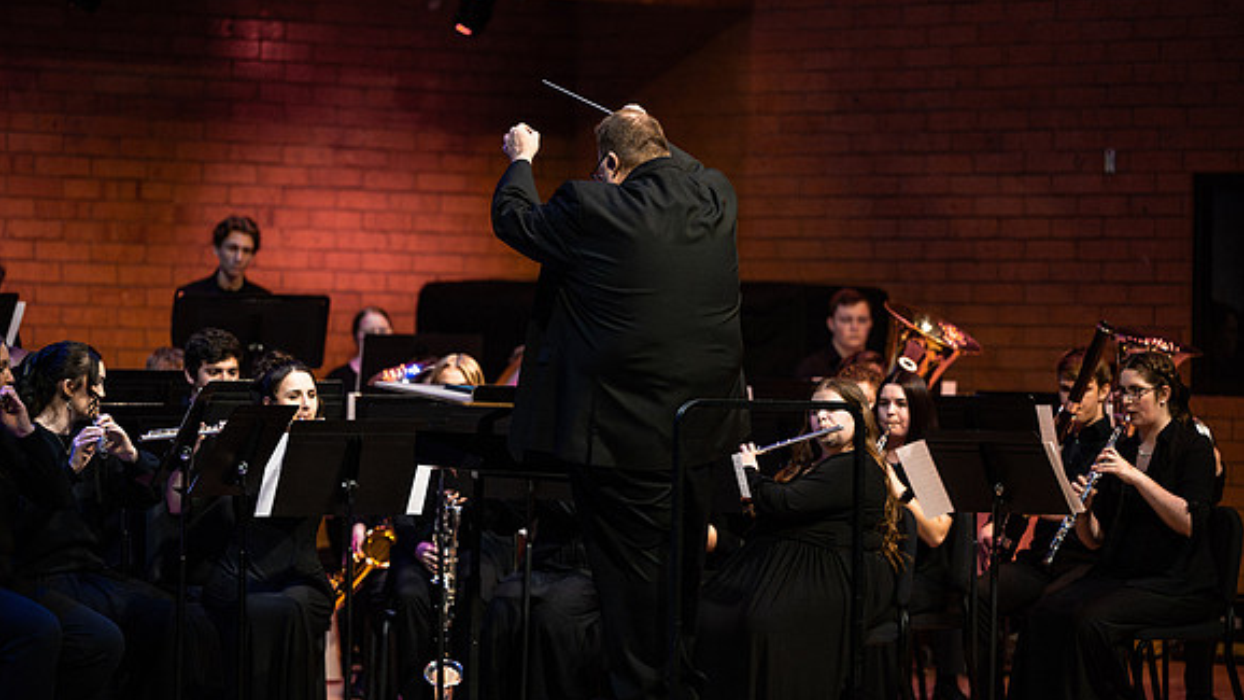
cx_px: 635
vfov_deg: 7.5
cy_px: 320
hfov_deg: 13.3
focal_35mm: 162
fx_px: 5343
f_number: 2.8
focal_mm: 150
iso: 3200
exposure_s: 1/500
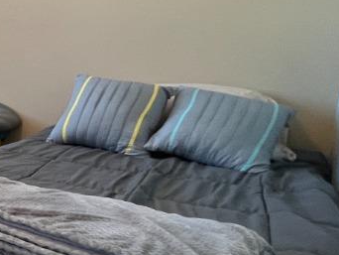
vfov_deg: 25.7
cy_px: 133
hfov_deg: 22.5
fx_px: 559
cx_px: -247
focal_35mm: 57
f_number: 1.8
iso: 250
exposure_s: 1/60
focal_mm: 1.57
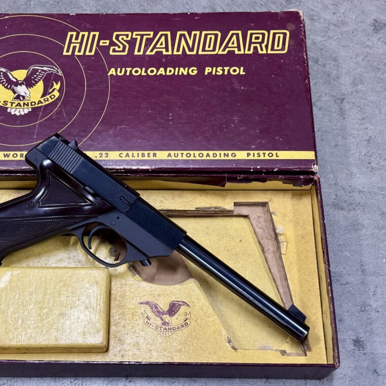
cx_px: 134
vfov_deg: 30.0
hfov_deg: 29.9
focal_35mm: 57
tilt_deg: -67.4
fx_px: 719
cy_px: 192
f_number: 1.78
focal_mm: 6.76
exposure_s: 1/40
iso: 320
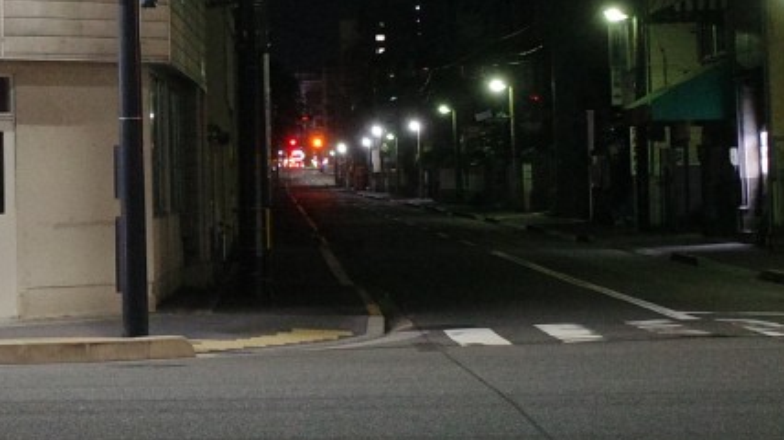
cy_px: -95
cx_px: -145
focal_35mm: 147
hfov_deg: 14.2
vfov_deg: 8.1
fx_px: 3054
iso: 2000
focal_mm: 18.3
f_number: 2.8
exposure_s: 1/30
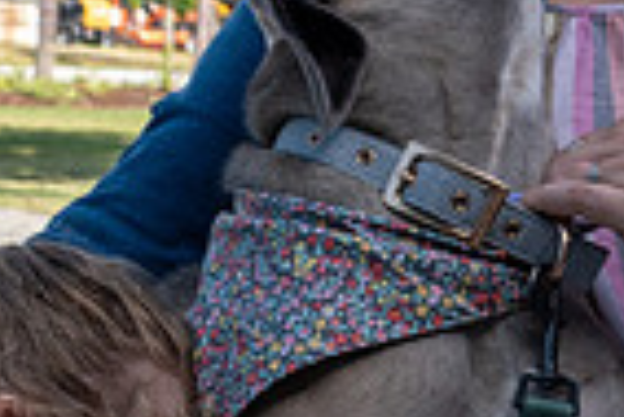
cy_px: 309
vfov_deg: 9.7
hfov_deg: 14.5
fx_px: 2446
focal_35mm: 141
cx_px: 431
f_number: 9
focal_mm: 23
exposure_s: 1/320
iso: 200
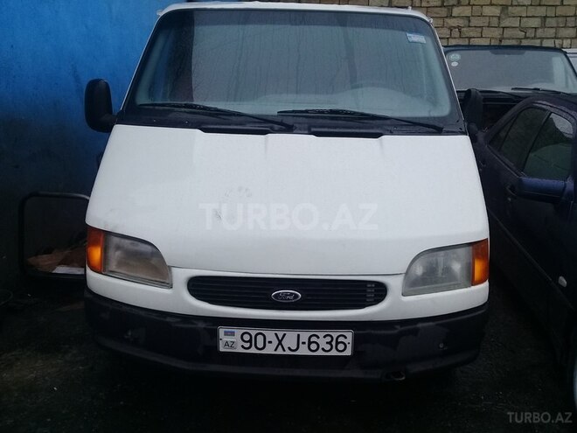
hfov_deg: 58.4
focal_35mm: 31
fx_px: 517
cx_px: 288
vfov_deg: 45.4
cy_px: 216
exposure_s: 1/151
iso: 50
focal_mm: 3.3
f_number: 2.2
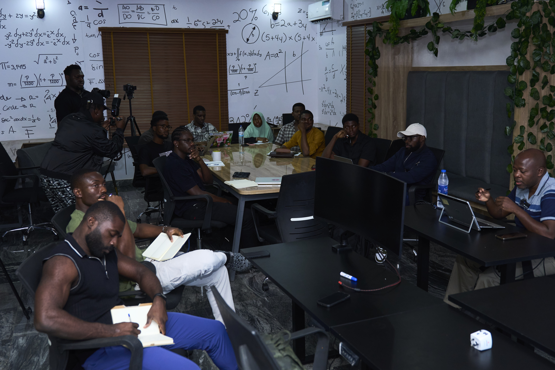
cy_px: 185
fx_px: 555
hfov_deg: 53.1
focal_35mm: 36
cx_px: 278
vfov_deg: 36.9
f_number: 2.8
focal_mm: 24
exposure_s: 1/200
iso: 800
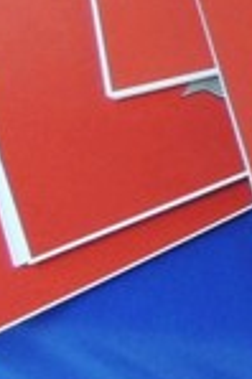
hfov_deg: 6.9
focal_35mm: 184
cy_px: -244
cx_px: 662
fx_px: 1936
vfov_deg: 10.7
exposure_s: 1/15
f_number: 3.2
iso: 400
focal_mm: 5.8
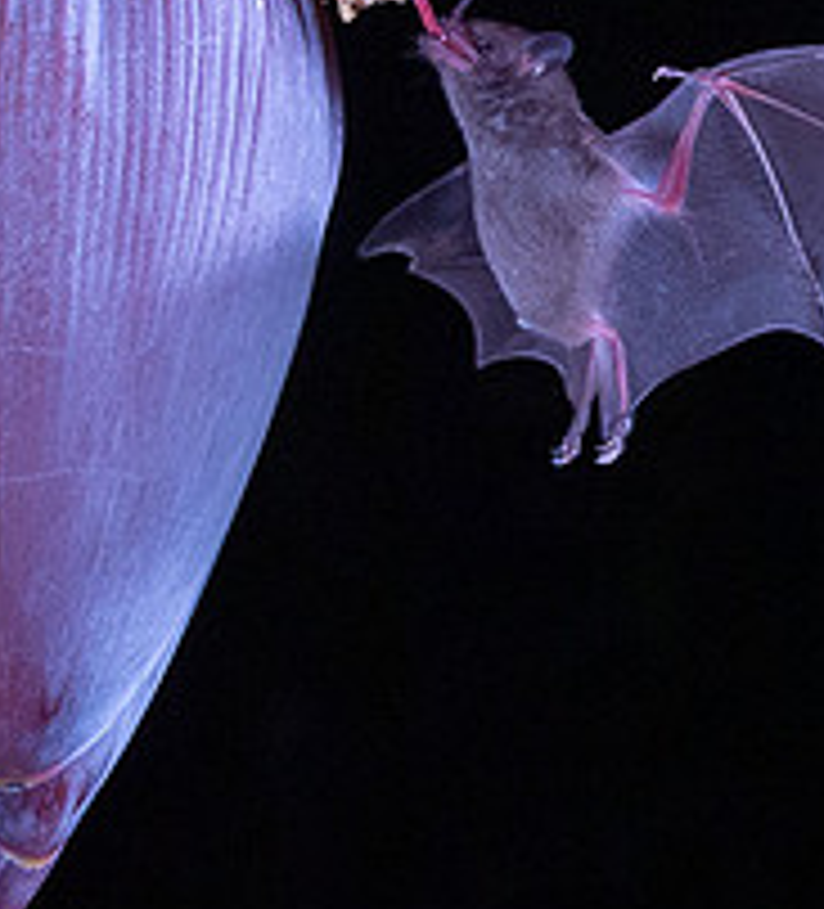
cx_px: 1159
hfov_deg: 4.3
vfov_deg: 4.7
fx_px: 10977
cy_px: 157
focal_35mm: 387
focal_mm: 78
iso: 800
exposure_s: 1/250
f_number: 8
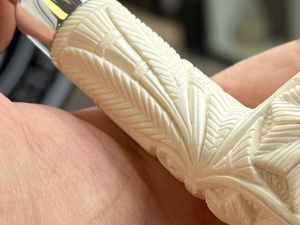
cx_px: 197
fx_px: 1179
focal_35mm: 136
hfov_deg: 14.5
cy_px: 35
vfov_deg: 10.9
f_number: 1.78
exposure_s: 1/501
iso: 64
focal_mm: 6.86
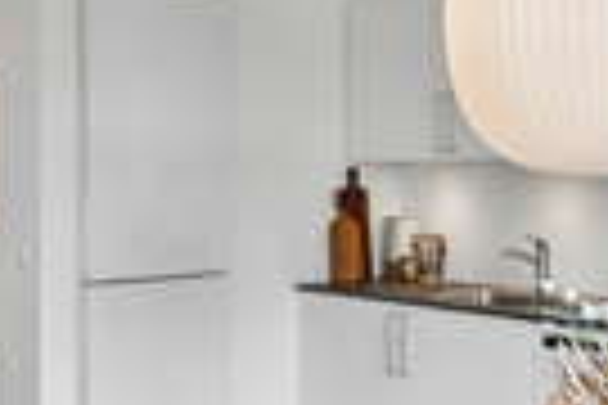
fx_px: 1023
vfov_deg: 22.4
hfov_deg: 32.9
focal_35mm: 61
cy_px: 180
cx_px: 390
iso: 200
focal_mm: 13
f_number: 8
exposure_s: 1/30
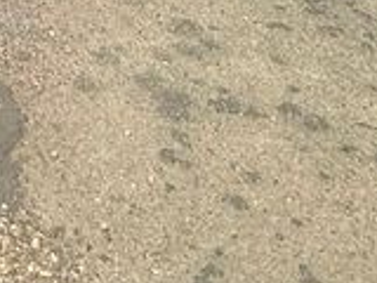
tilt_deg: +7.9
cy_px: -669
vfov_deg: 9.7
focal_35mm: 97
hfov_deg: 17.1
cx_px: -278
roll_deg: +1.9
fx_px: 1056
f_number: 2.2
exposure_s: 1/993
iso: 50
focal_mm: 2.22
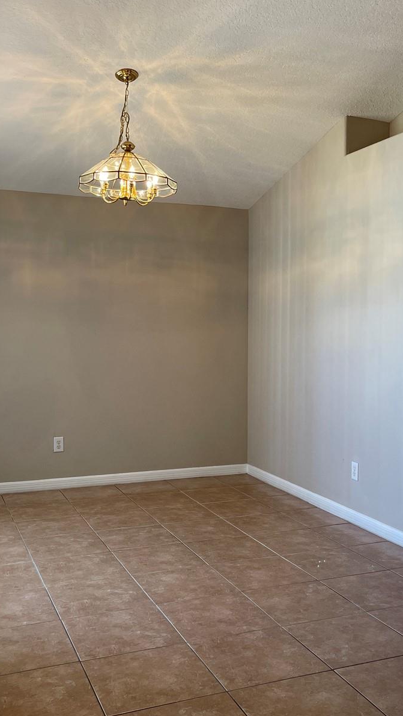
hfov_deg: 31.1
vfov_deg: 52.8
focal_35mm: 38
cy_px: 358
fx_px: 722
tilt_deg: -4.2
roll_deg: -0.3
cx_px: 234
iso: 125
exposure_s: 1/120
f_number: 1.6
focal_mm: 5.1
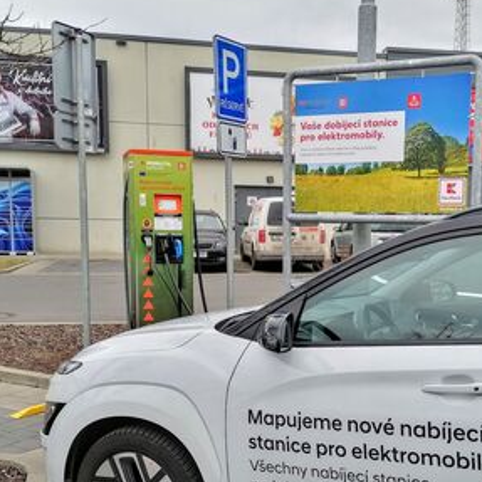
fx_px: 756
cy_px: 302
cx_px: 324
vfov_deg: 35.2
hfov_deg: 35.0
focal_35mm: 48
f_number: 1.8
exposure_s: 1/282
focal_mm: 5.3
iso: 50
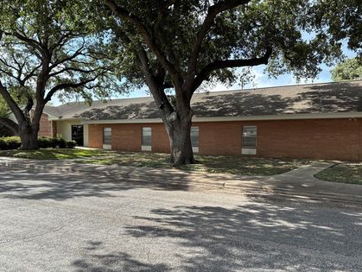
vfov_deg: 45.4
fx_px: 324
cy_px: 151
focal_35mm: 31
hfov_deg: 58.2
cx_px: 195
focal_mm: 5.96
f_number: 1.6
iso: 50
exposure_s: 1/1233
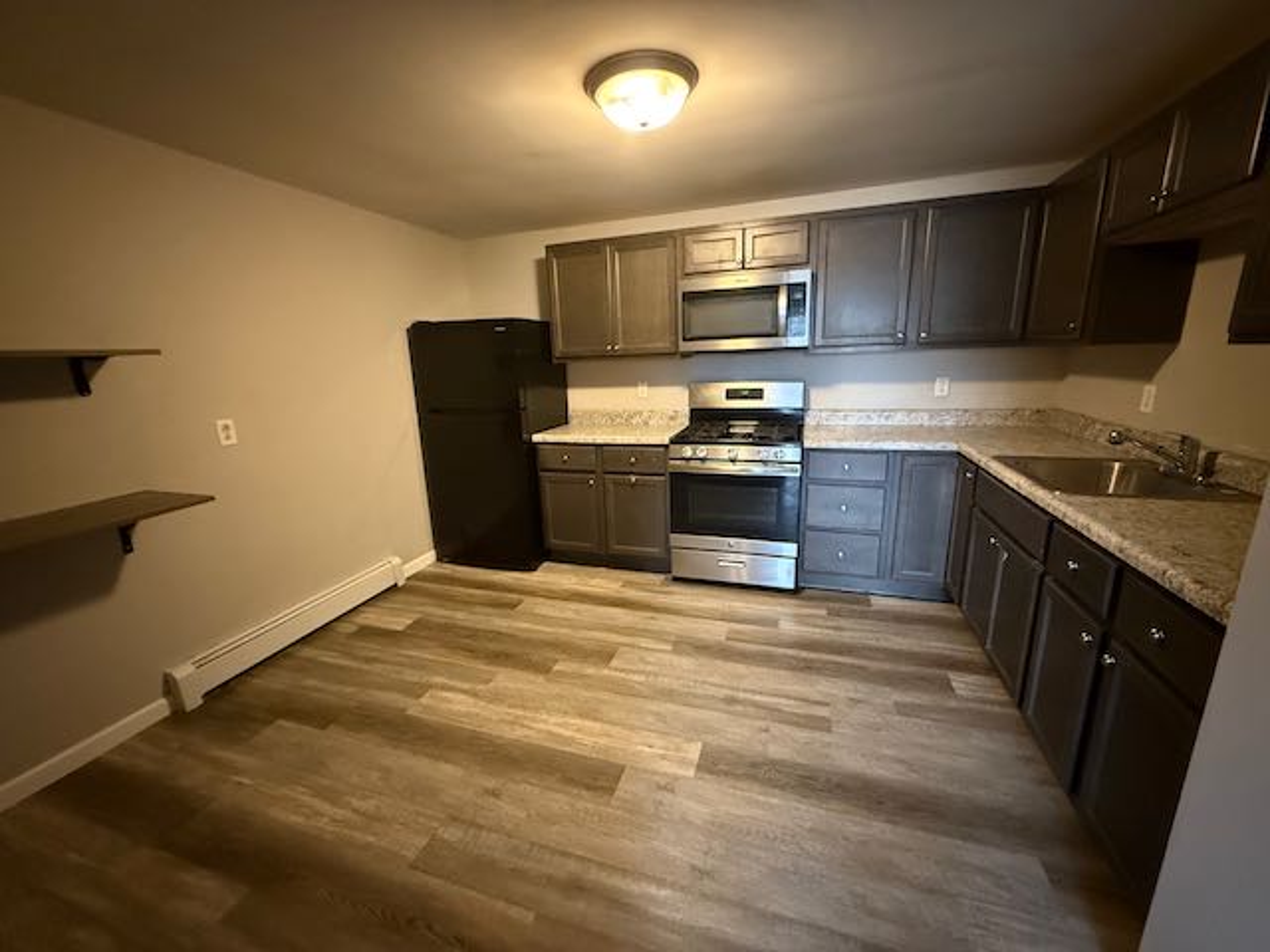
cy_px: 476
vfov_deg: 85.7
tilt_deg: -13.5
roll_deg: +2.2
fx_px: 514
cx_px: 635
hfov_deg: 102.1
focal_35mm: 14
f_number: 2.2
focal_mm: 2.22
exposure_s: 1/40
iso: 1250
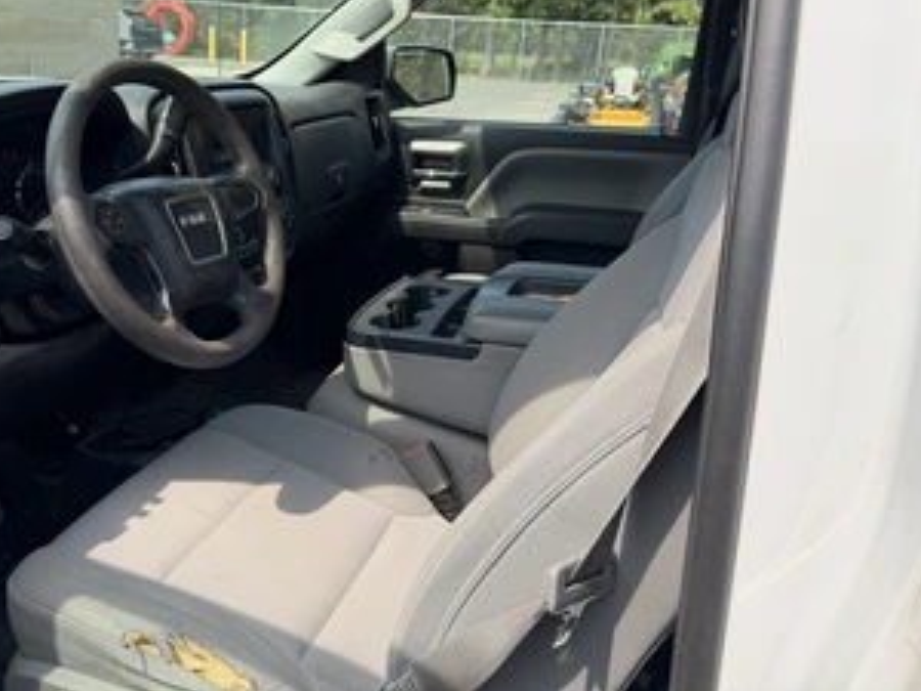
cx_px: 418
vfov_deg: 43.6
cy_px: 233
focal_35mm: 32
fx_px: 851
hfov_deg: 56.7
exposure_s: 1/3021
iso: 100
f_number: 1.78
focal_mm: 6.76
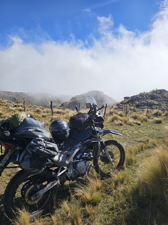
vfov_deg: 73.9
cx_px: 84
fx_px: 149
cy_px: 112
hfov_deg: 58.9
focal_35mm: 23
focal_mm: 6.3
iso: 10
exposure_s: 1/1449
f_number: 1.7
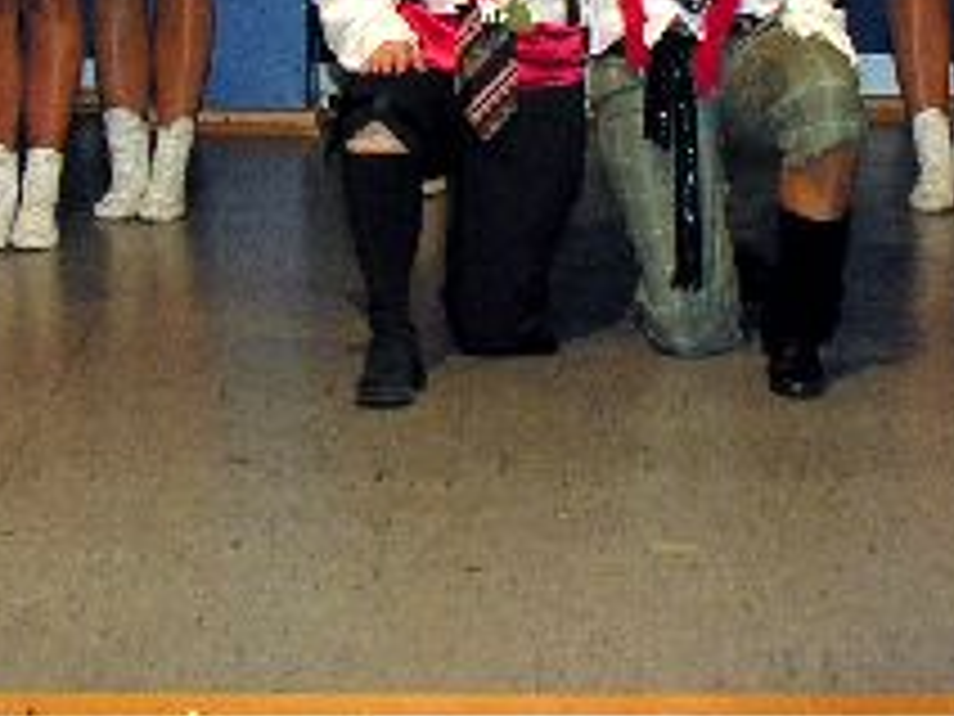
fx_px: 4906
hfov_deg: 11.1
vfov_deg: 8.3
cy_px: -45
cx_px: 632
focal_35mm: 178
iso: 100
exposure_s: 1/60.1
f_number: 4.2
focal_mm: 11.8
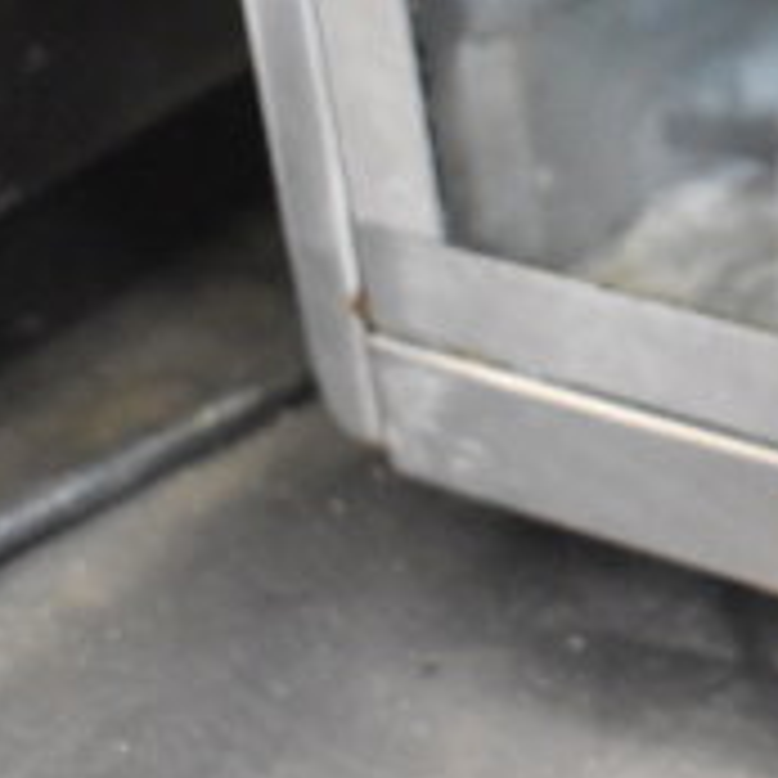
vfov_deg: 14.1
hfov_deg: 13.3
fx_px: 3089
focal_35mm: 122
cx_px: 1277
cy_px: 11
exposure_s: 1/100
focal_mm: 27
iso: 6400
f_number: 5
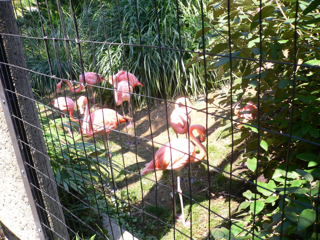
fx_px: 324
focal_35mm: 35
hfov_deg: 52.6
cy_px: 120
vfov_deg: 40.7
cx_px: 160
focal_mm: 5.8
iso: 80
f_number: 2.8
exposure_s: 1/160
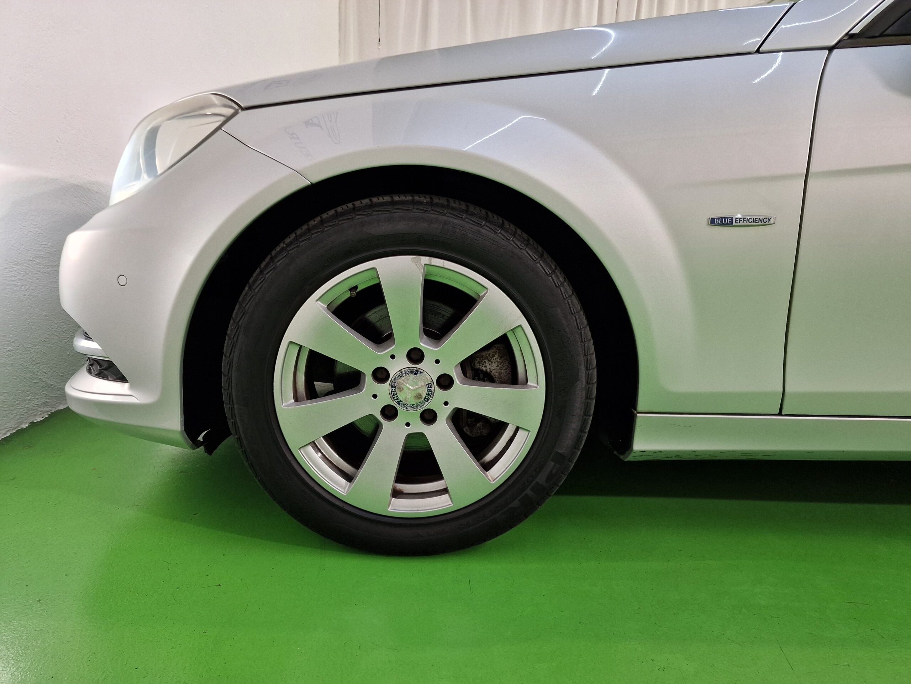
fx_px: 605
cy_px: 342
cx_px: 456
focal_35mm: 23
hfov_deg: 73.9
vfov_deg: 58.9
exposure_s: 1/100
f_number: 1.8
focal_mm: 6.4
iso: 125
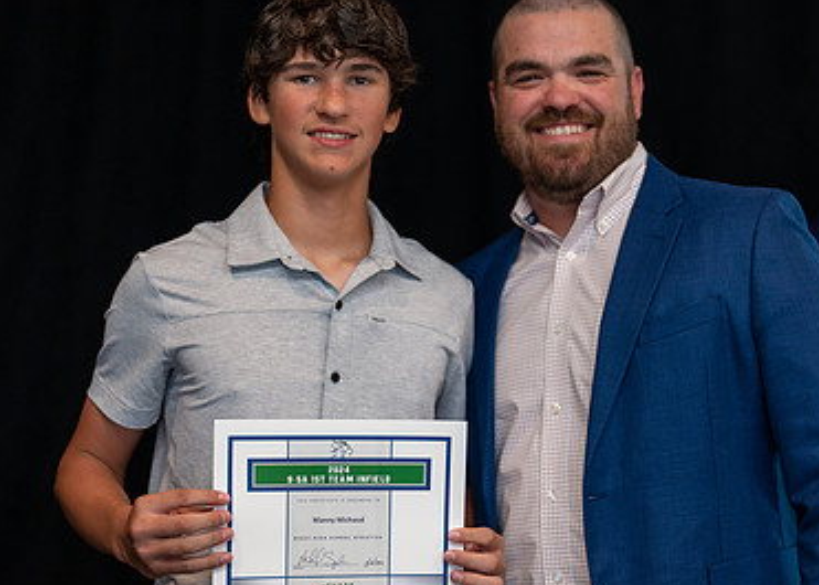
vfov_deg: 14.7
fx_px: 2256
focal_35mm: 97
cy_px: 409
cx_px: 505
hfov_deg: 20.5
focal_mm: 50
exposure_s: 1/320
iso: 200
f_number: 1.2
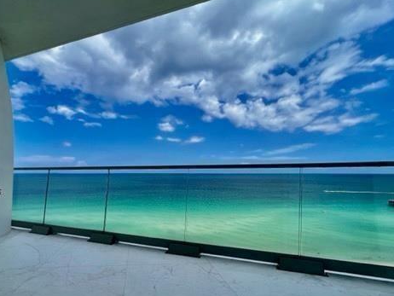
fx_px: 205
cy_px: 191
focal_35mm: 18
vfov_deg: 70.1
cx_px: 155
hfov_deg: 86.5
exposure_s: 1/2137
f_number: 1.8
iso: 32
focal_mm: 1.57
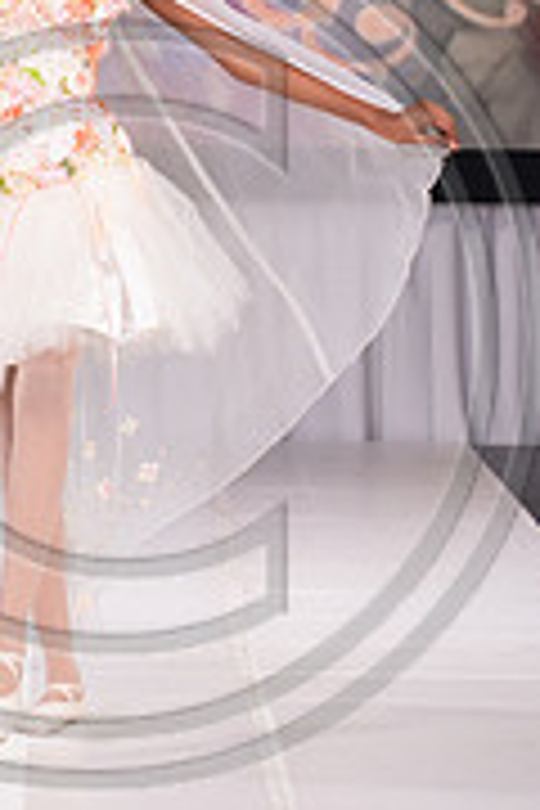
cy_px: 338
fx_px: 5175
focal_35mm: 230
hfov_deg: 6.0
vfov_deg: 8.9
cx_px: 92
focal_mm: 92
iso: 2000
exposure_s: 1/400
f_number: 5.6
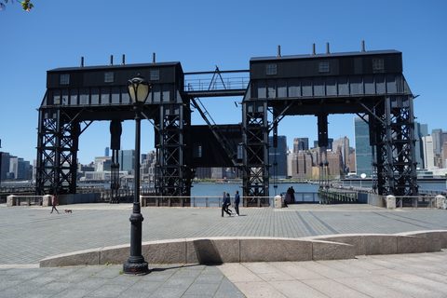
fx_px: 348
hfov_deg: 65.5
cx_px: 224
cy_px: 149
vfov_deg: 46.4
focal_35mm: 28
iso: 125
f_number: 4.5
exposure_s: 1/800
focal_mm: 10.4
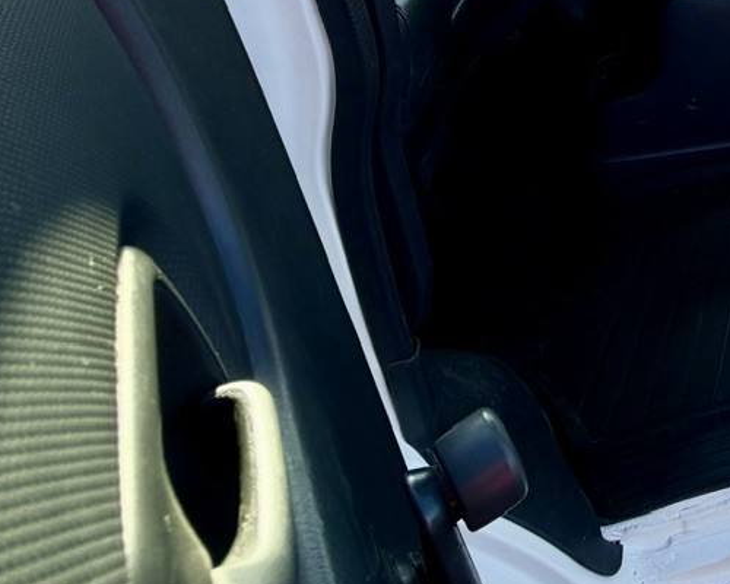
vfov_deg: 36.6
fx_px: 756
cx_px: 901
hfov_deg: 37.3
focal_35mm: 35
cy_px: -38
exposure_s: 1/258
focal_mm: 2.22
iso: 40
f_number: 2.2
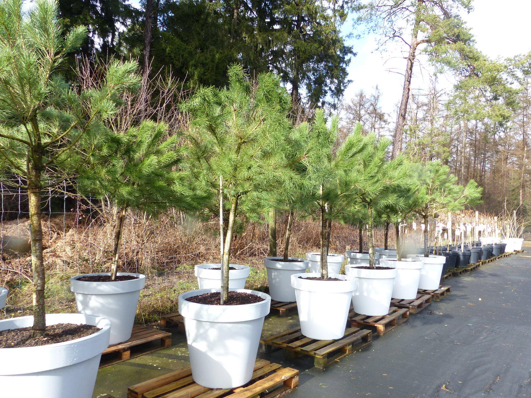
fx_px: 383
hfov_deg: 69.4
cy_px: 199
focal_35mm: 25
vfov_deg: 54.9
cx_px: 266
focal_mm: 4.5
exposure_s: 1/200
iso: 100
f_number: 4
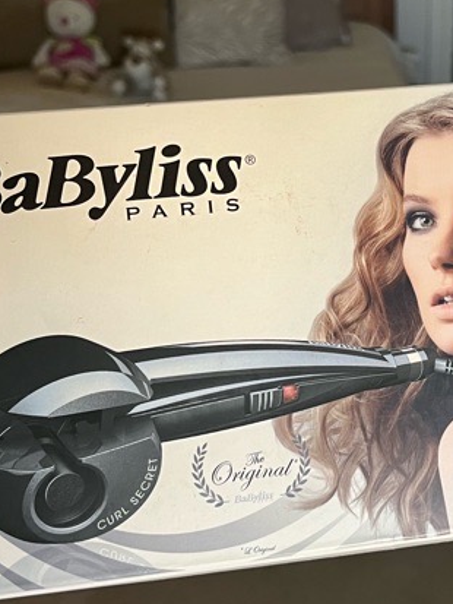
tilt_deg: -29.2
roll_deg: -0.2
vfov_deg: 30.7
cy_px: 323
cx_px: 418
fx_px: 1099
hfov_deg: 22.7
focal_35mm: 63
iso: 125
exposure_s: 1/84
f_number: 1.6
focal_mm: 5.1
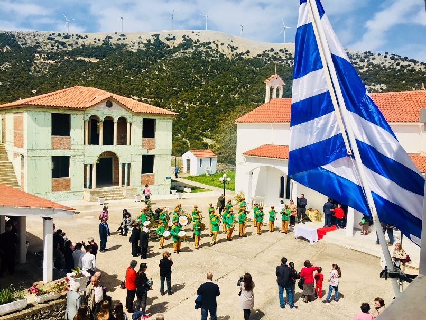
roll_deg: -1.0
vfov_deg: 48.3
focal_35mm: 29
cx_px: 213
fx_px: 357
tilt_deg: -4.5
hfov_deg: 61.6
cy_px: 160
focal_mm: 4.15
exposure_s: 1/2959
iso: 25
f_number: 2.2
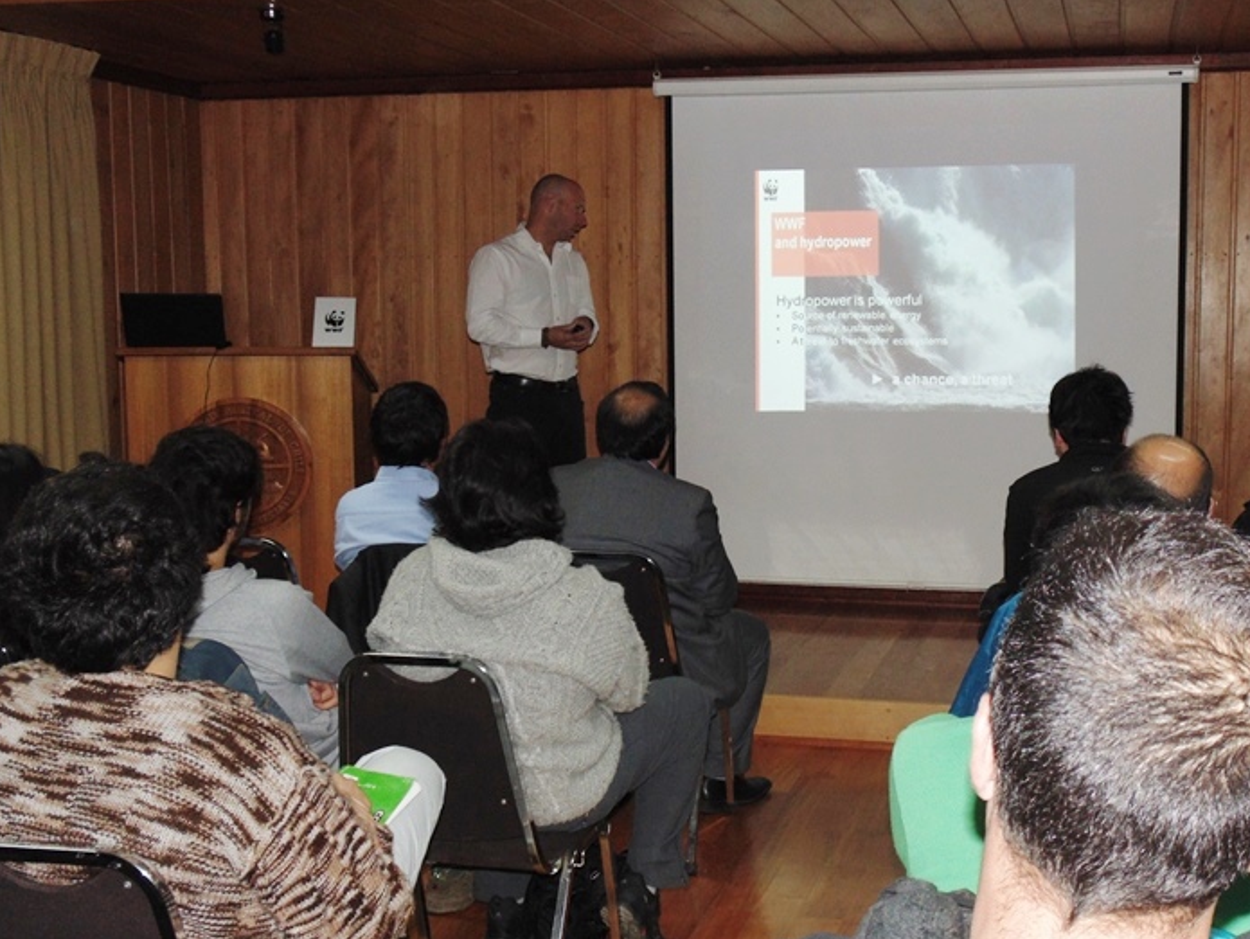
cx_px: 795
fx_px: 1590
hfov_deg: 42.5
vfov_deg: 32.9
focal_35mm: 44
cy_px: 460
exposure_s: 1/50
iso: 400
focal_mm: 6.2
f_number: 3.4
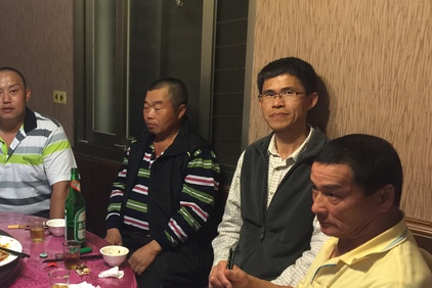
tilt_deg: -11.4
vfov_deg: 27.0
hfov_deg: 37.9
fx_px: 600
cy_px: 164
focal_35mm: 50
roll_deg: -0.4
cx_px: 79
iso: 125
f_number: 2.2
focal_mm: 4.15
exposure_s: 1/15
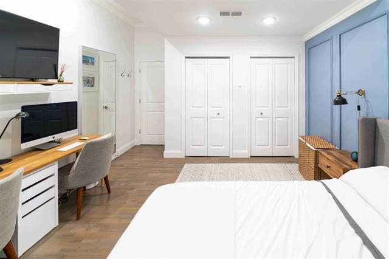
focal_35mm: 14
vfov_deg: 81.1
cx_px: 194
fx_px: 151
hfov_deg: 104.3
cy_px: 130
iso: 200
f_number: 2.8
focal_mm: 14
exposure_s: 1/40
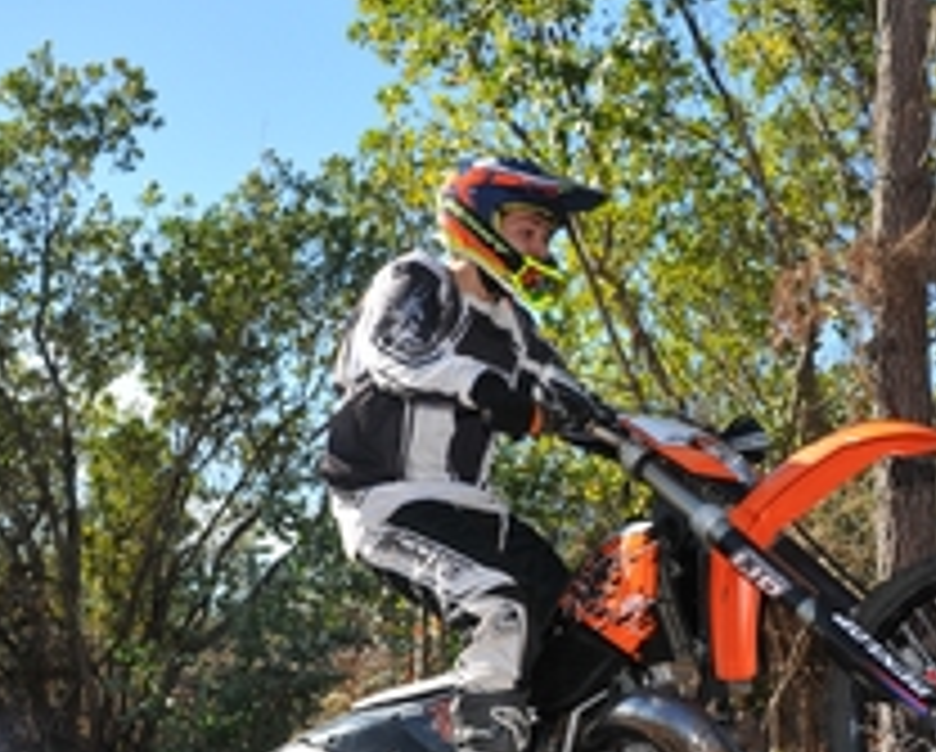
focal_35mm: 79
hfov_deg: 23.7
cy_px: 606
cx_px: 778
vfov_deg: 19.3
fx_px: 2192
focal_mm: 26
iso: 400
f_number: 6.3
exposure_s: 1/800
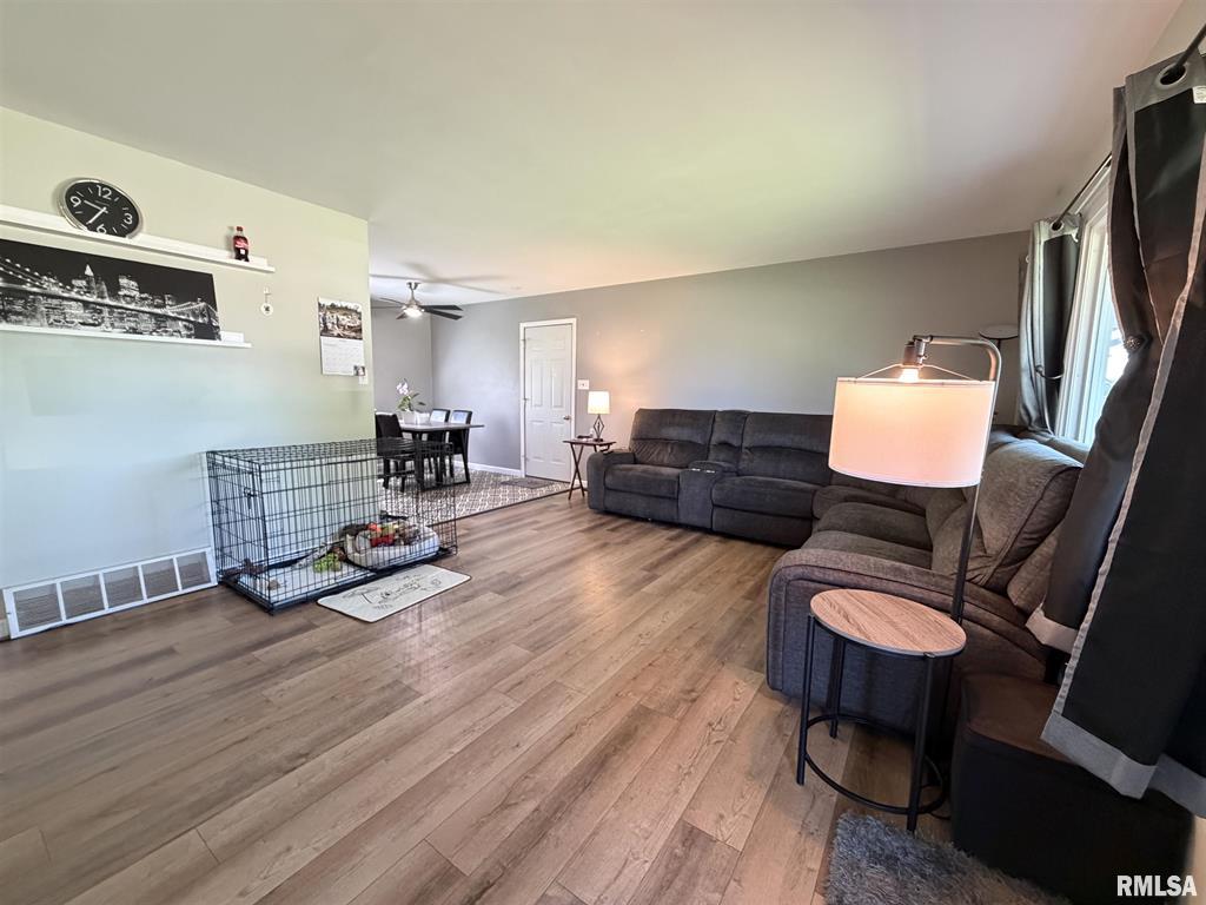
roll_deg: -0.9
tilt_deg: -6.7
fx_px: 488
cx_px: 603
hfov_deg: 102.1
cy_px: 452
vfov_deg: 85.7
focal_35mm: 14
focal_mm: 2.22
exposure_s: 1/60
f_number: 2.2
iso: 640
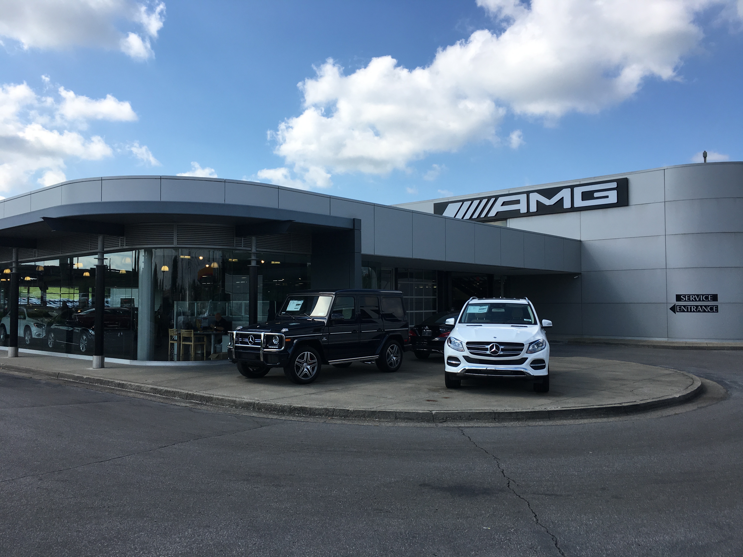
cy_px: 278
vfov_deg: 48.2
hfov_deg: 61.7
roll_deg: +0.1
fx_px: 622
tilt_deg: +3.4
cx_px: 372
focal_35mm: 29
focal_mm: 4.15
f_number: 2.2
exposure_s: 1/1399
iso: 25
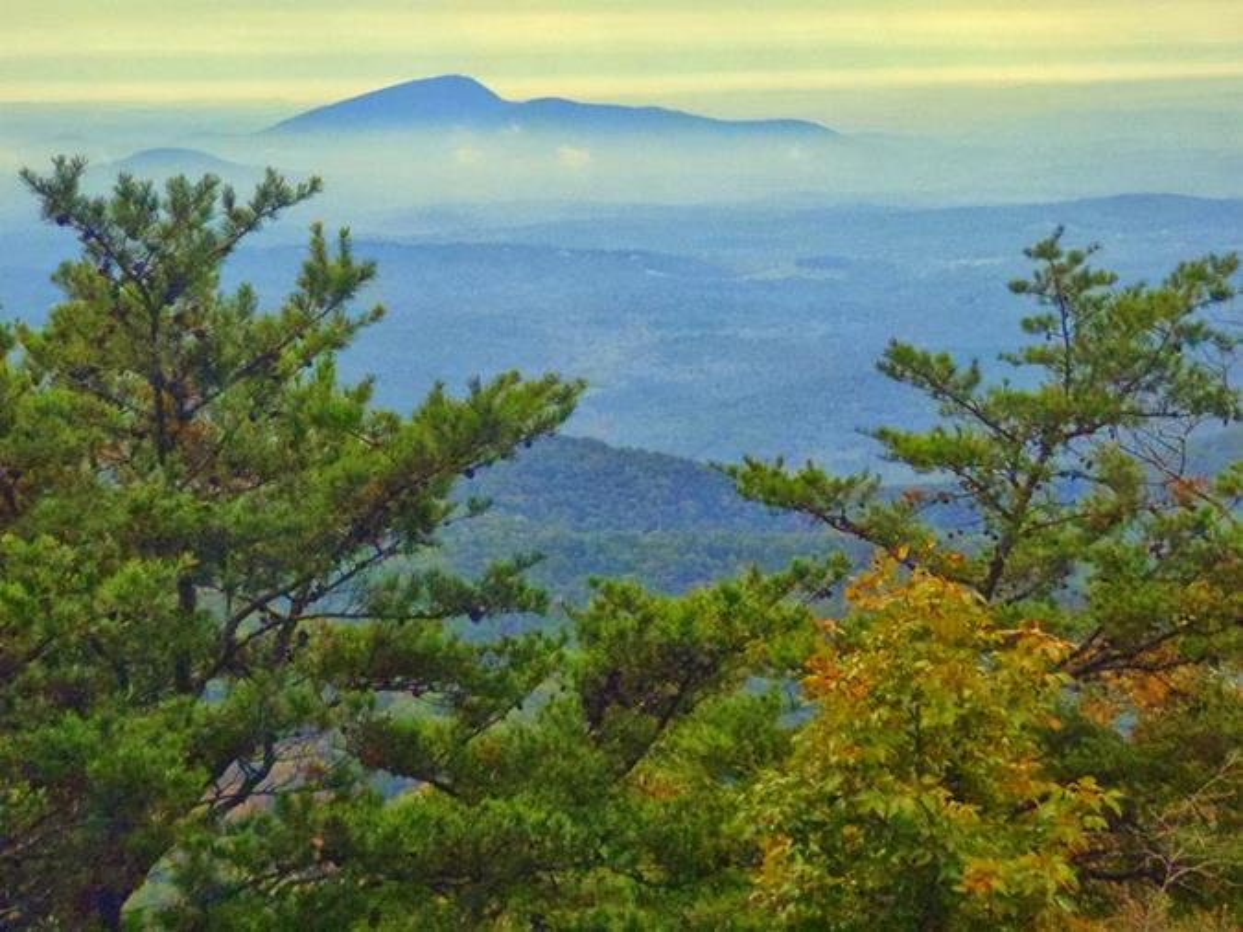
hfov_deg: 14.1
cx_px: 622
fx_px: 5026
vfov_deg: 10.6
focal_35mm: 140
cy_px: 466
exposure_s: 1/640
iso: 400
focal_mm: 25
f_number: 5.9
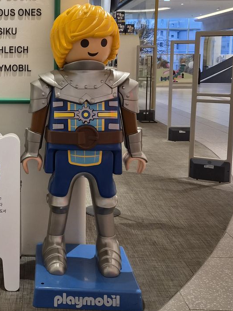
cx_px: 22
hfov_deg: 29.6
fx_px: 422
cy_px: 111
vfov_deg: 40.1
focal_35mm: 47
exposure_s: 1/120
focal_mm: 5.4
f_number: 1.8
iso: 125
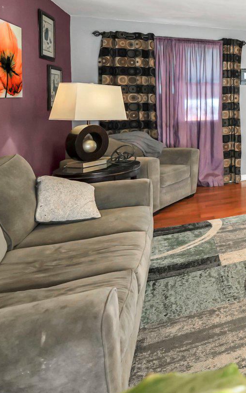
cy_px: 97
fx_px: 333
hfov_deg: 25.4
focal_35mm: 31
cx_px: 400
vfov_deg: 58.0
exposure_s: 1/30
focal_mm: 12
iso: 800
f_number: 4
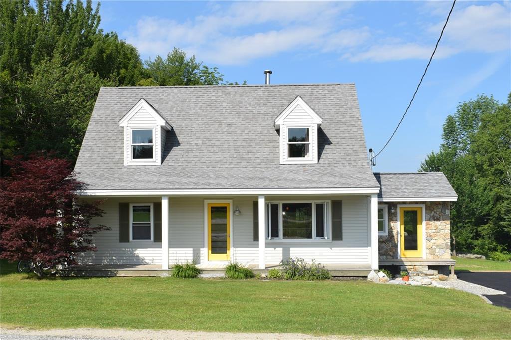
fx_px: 511
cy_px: 170
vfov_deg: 36.8
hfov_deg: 53.2
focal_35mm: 36
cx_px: 256
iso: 100
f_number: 10
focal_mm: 24
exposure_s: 1/200
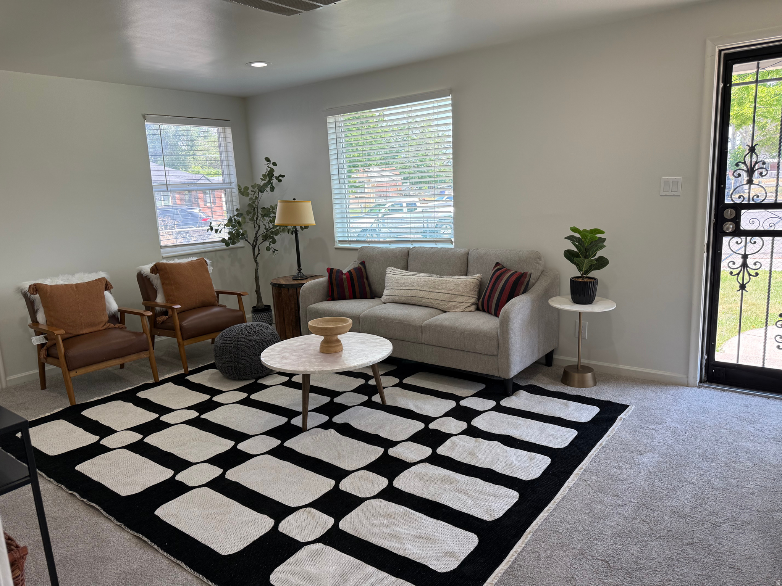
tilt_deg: -10.8
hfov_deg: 71.6
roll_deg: +2.8
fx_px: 542
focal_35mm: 24
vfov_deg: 56.8
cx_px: 391
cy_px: 293
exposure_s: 1/270
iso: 100
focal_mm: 6.76
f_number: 1.78
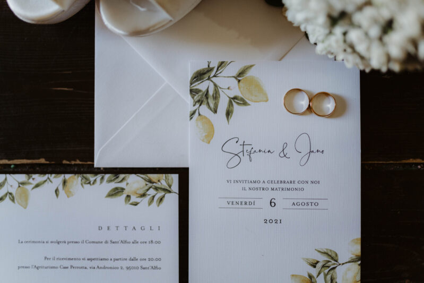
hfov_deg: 54.4
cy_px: 142
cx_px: 212
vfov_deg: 37.9
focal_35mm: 35
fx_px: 412
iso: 500
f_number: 1.4
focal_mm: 35
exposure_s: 1/125
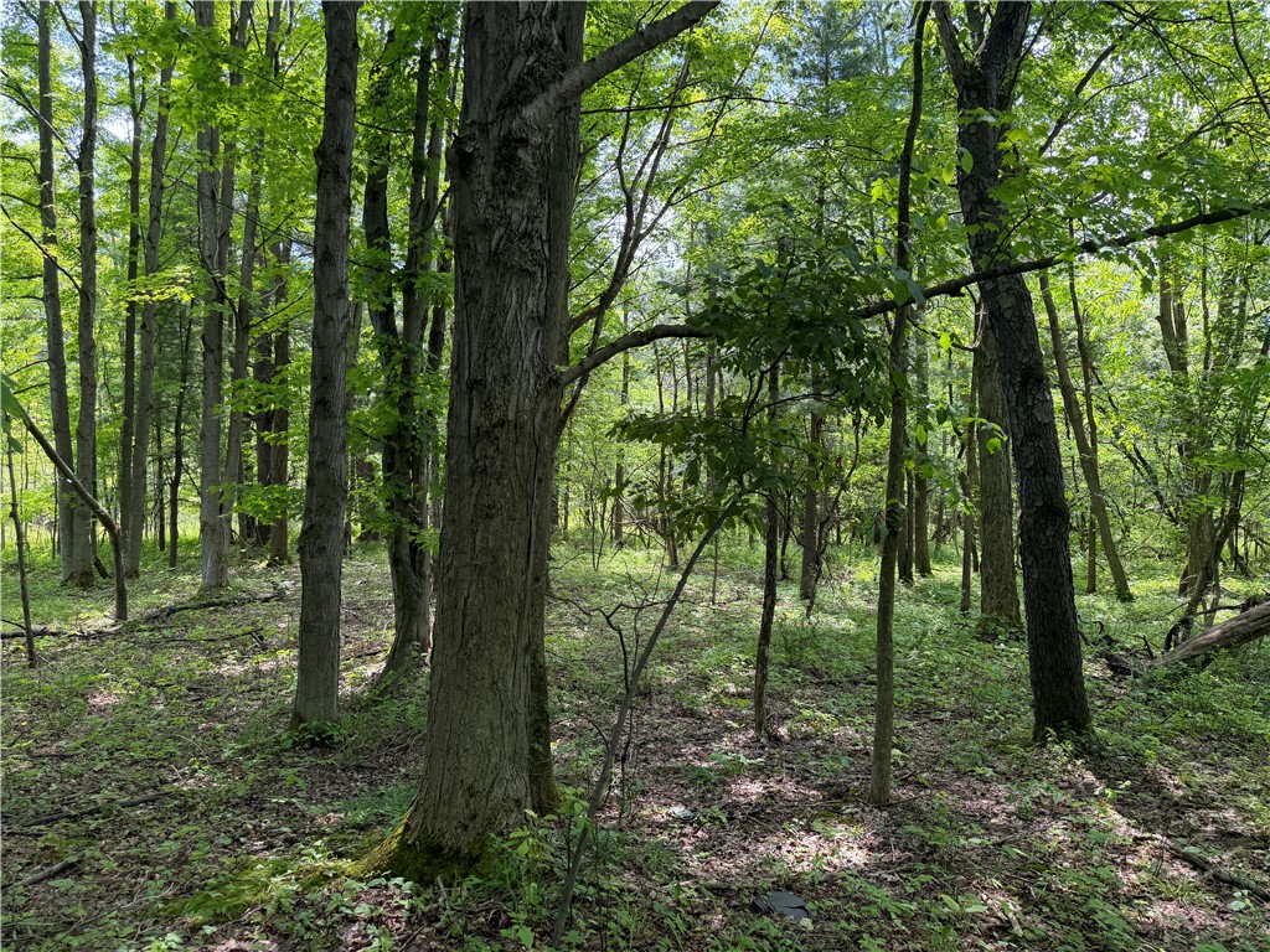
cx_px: 635
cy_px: 476
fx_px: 881
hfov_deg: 71.6
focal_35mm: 24
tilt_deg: -2.7
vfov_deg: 56.8
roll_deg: +1.5
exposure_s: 1/309
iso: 80
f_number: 1.78
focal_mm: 6.76
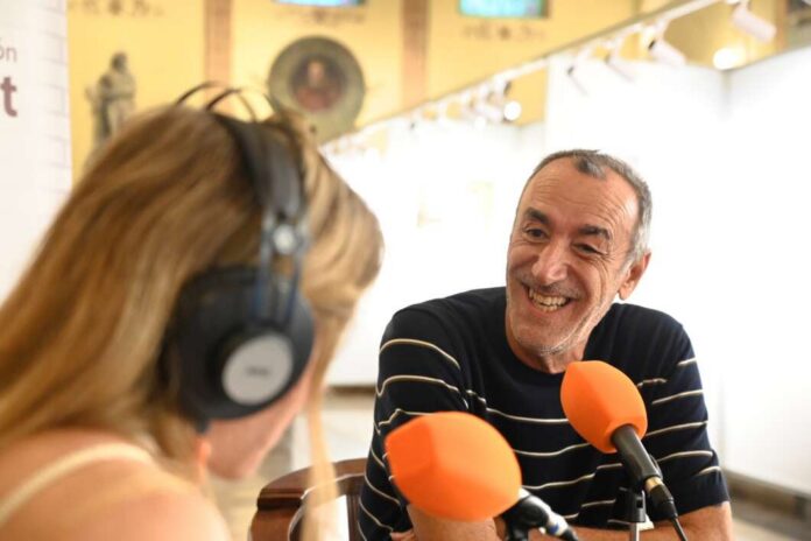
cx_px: 406
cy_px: 270
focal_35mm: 58
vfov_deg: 23.4
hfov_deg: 34.5
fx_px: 1307
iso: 6400
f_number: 4
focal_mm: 58
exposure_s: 1/200
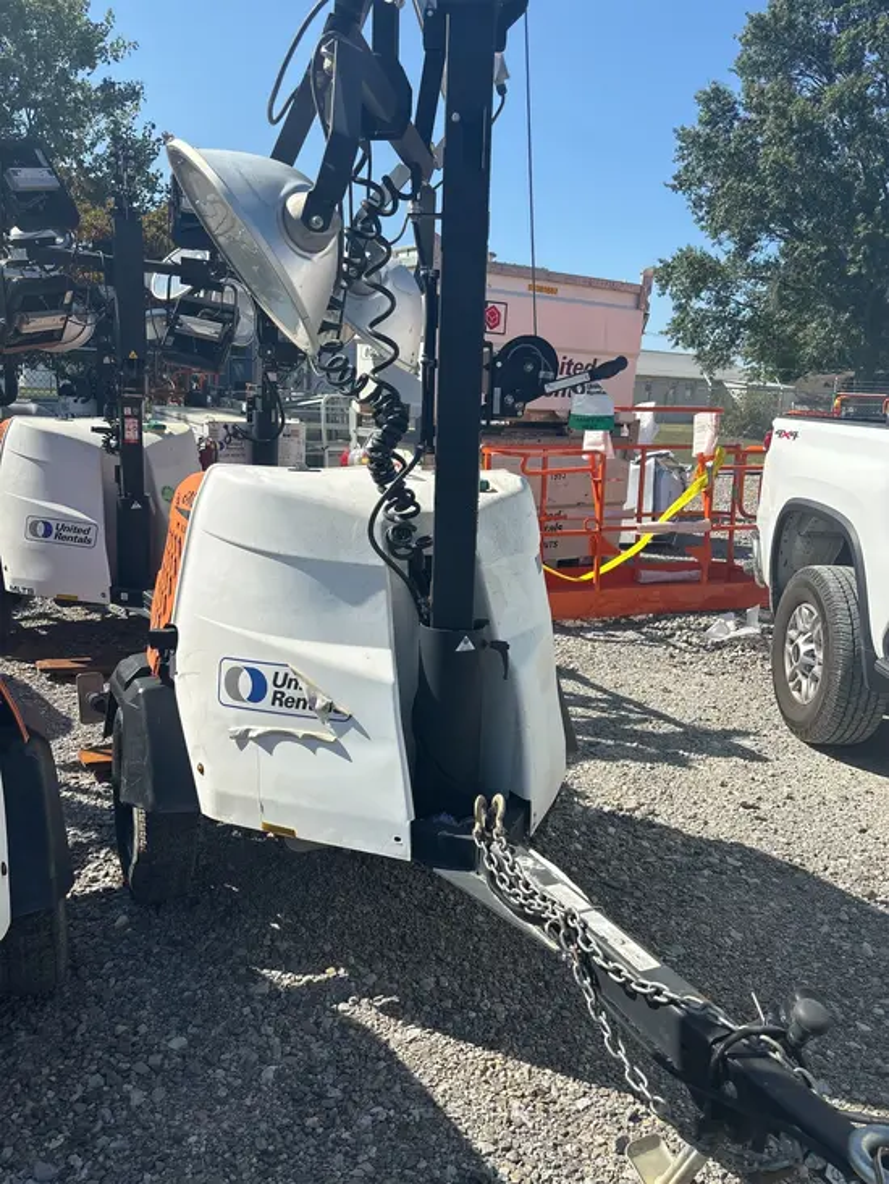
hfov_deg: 53.1
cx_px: 444
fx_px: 890
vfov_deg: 67.3
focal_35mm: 26
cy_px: 592
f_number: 1.6
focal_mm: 5.96
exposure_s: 1/3311
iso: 50
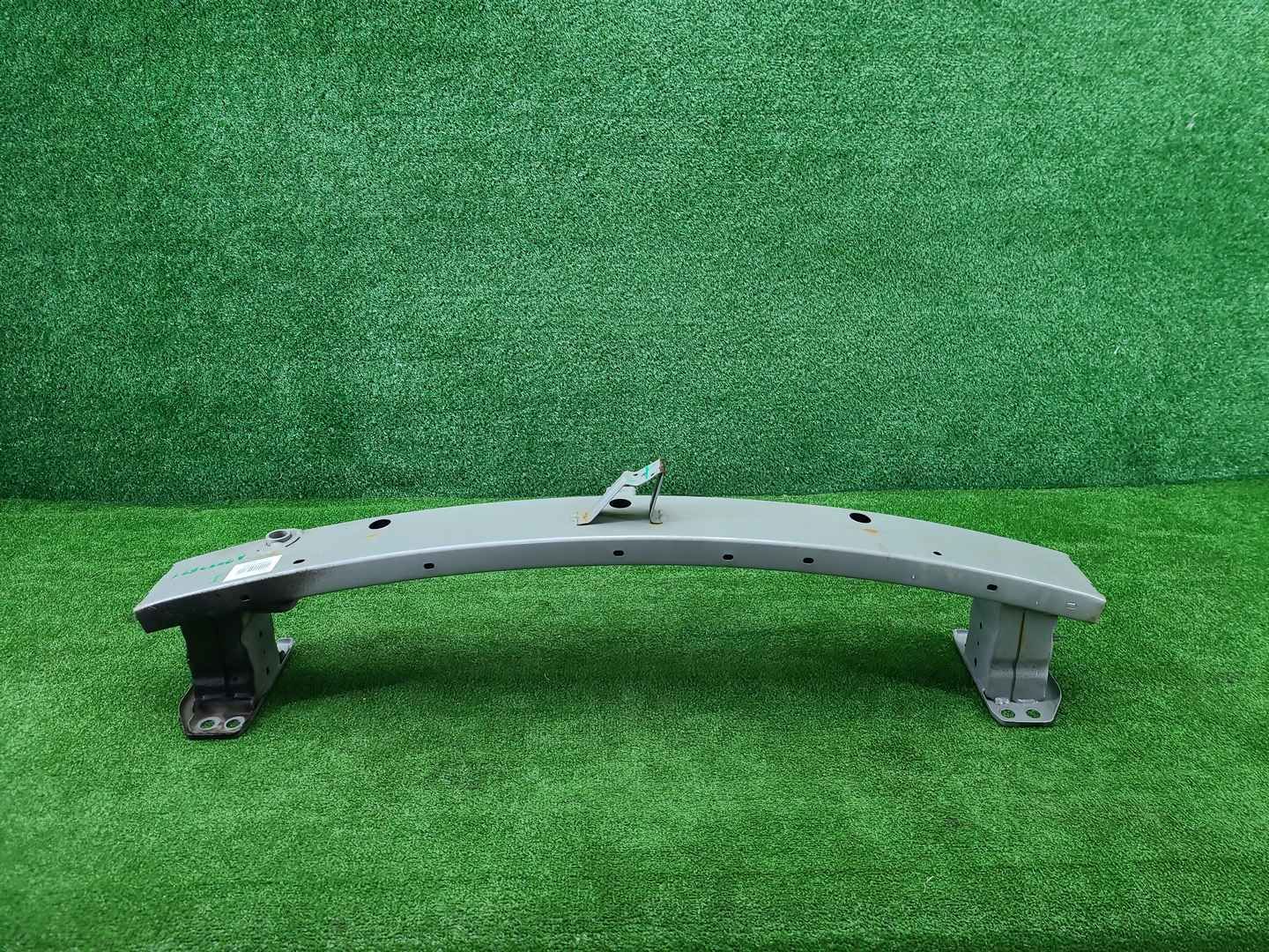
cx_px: 634
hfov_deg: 67.3
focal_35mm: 26
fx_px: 953
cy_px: 476
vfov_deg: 53.1
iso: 162
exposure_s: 1/50
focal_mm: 5.4
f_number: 1.8
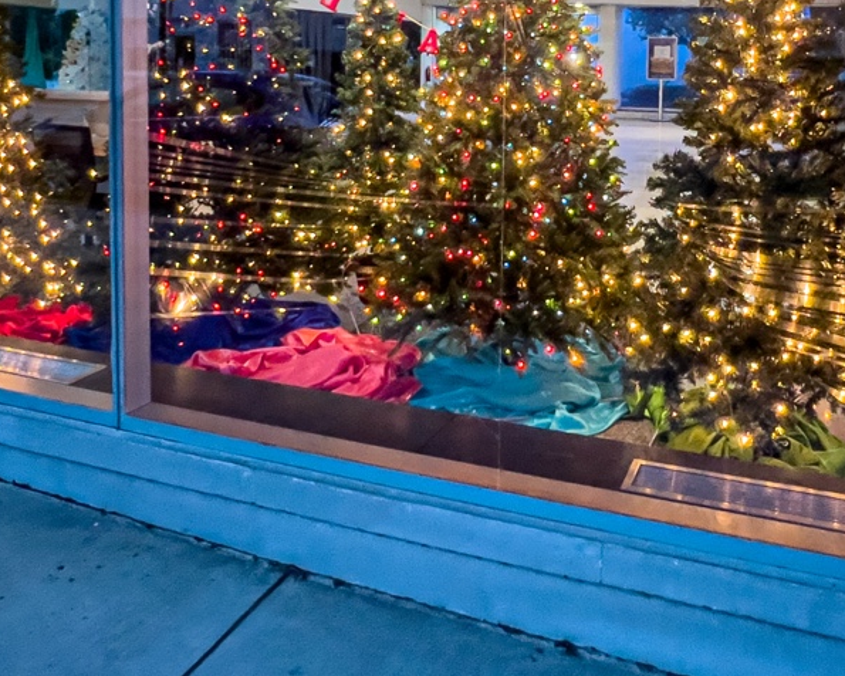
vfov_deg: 43.1
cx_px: 481
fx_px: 800
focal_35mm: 32
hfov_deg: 55.5
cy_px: 111
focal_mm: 1.57
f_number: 1.8
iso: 1000
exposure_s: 1/40
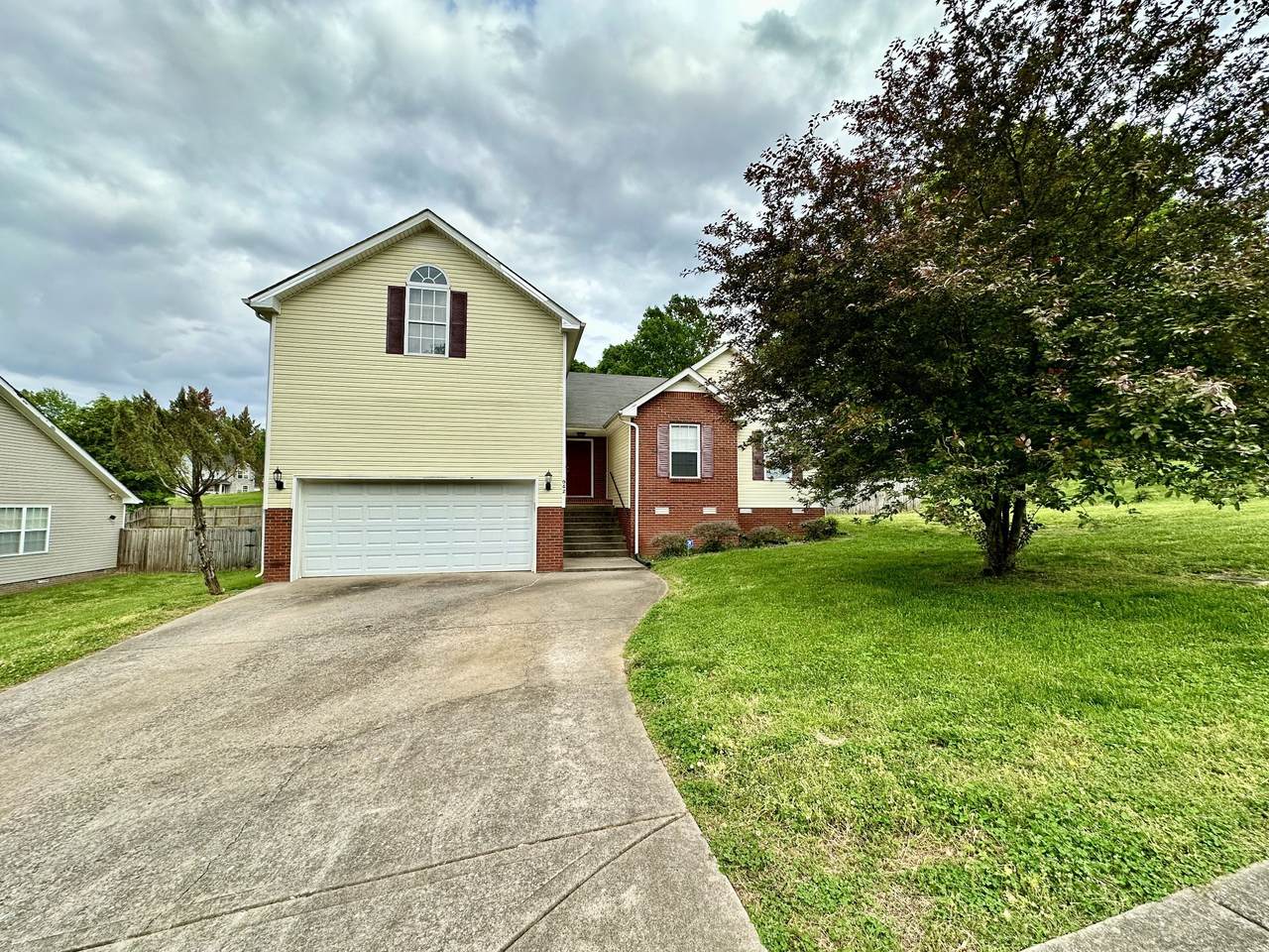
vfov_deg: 85.7
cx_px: 634
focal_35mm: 14
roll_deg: +0.4
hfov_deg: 102.1
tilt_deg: +3.8
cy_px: 476
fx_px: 513
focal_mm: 2.22
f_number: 2.2
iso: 40
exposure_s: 1/1159
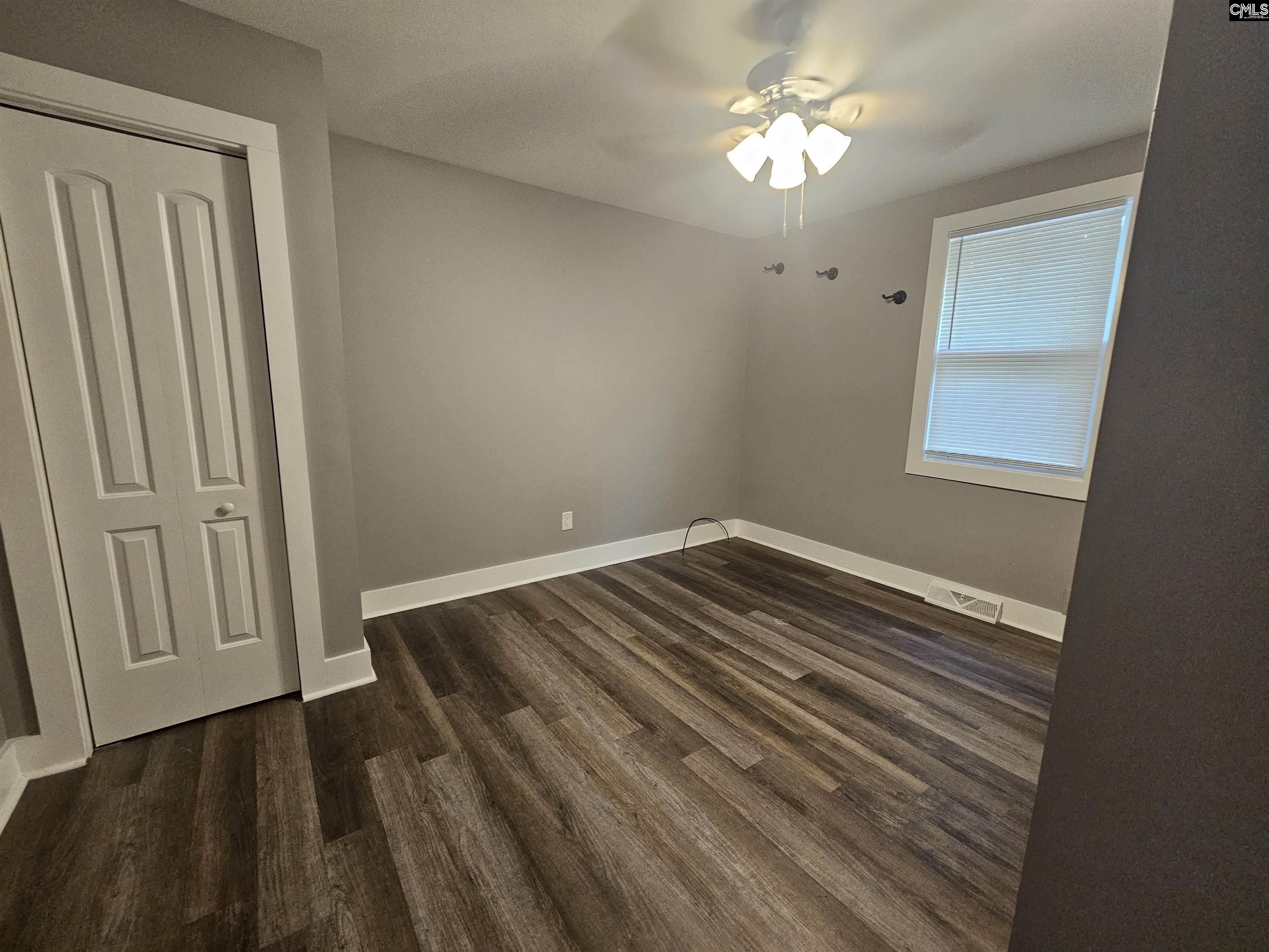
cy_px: 476
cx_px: 634
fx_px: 477
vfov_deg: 89.9
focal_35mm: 13
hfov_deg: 106.2
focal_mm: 2.2
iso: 400
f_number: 2.2
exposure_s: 1/60
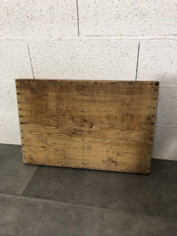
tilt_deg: -29.0
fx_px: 191
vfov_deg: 63.4
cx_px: 88
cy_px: 118
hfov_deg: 49.7
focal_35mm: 28
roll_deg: +2.4
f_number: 1.8
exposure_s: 1/17
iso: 80
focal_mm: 3.99
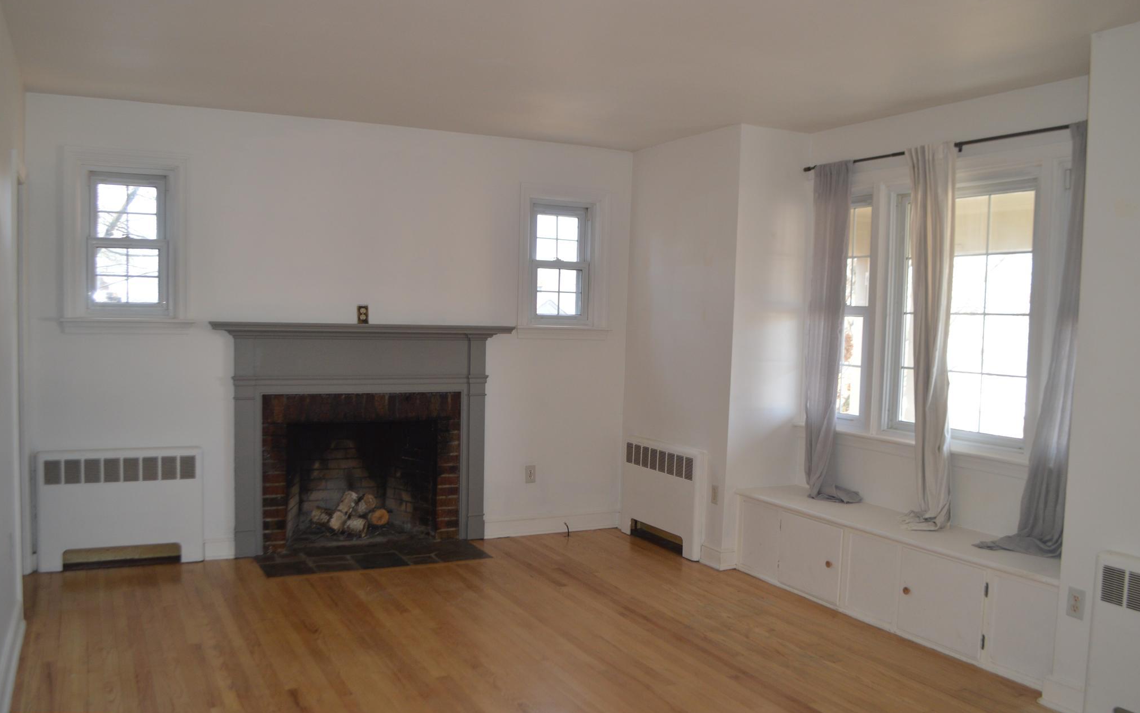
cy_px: 371
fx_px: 963
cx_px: 564
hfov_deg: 61.2
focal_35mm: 31
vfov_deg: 40.6
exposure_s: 1/125
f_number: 4
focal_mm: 20
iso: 360
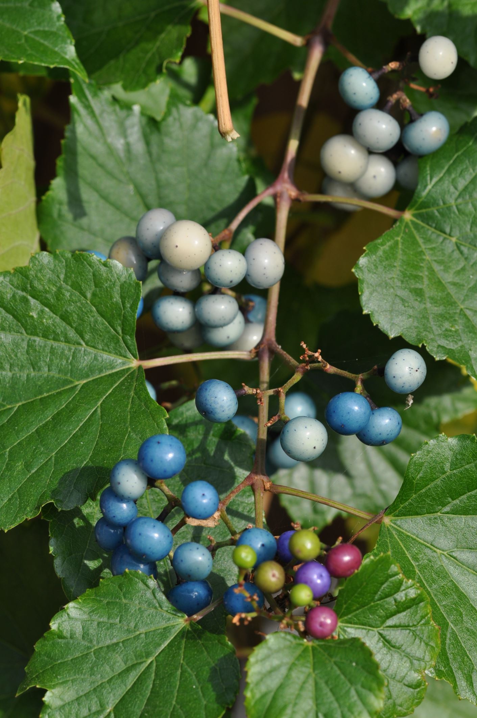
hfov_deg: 8.7
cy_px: 359
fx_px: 3139
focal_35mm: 158
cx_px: 238
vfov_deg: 13.1
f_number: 8
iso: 200
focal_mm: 105
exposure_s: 1/200
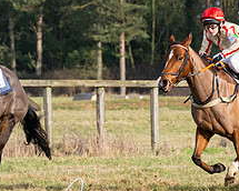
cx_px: 37
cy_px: 113
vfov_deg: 2.5
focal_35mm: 608
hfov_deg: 3.2
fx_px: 4301
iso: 400
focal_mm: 125
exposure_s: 1/2500
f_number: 5
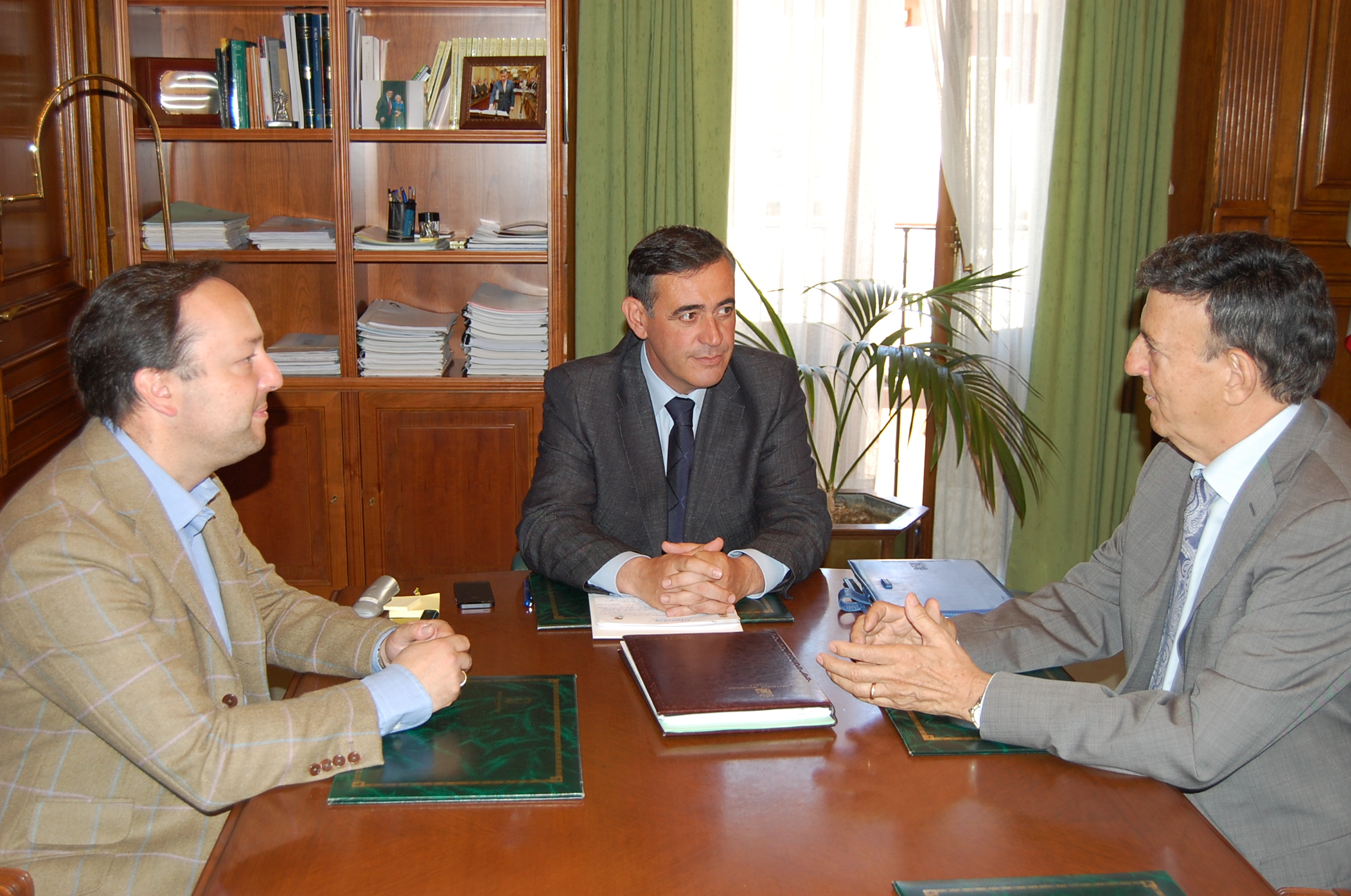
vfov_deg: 34.1
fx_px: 1461
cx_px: 676
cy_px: 448
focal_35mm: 39
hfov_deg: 49.6
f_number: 4.2
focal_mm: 26
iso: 400
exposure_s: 1/60
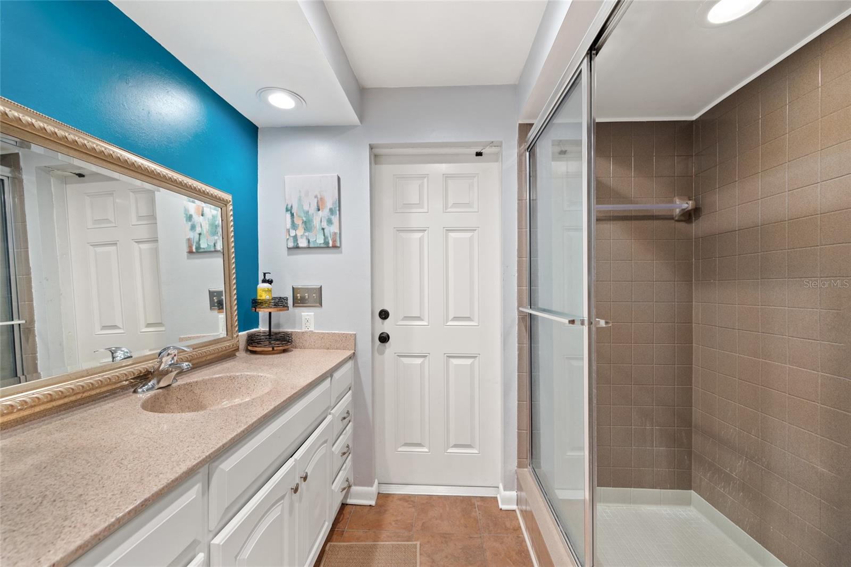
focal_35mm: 14
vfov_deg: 81.2
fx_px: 331
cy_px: 284
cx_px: 426
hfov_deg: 104.2
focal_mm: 14
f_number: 6.3
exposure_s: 1/2
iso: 250
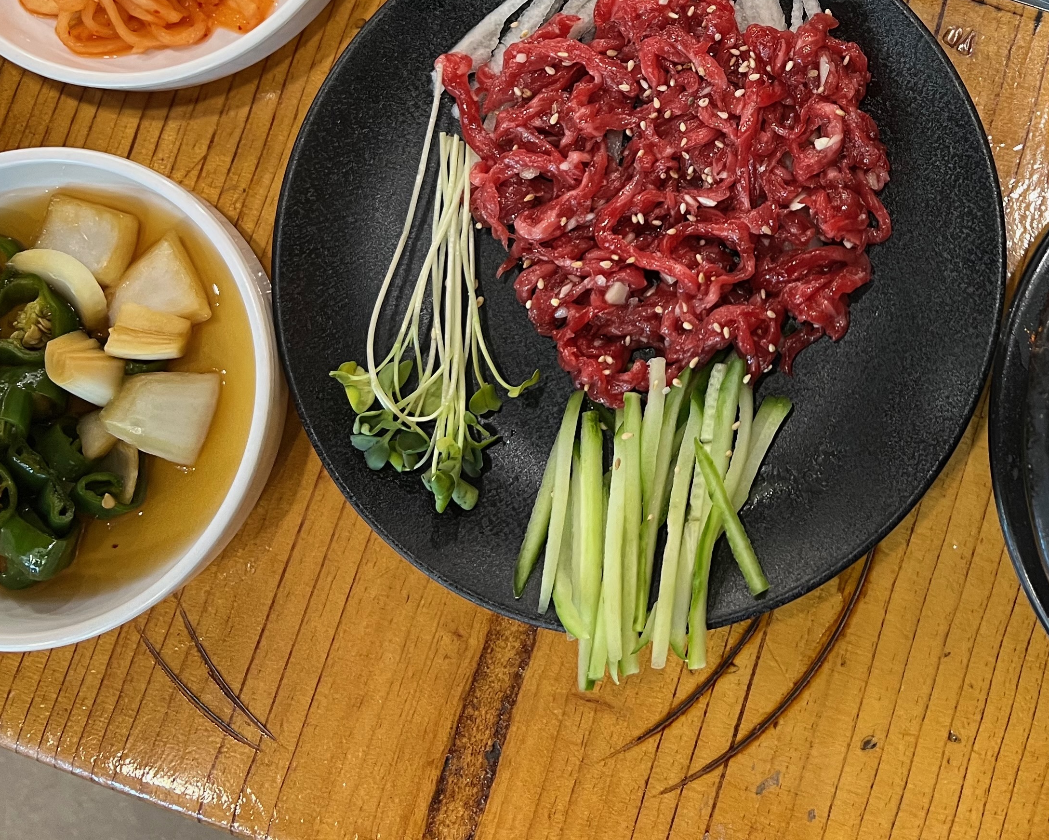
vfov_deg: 30.9
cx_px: 844
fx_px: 1459
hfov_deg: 38.0
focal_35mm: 47
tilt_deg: -80.3
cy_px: 113
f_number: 1.5
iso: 160
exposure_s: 1/60
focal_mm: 5.7
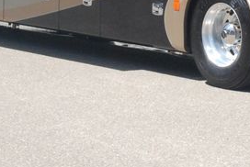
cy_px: -115
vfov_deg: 7.7
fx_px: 1216
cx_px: 290
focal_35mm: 175
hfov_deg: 11.5
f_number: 13
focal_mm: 31
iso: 1000
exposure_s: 1/640
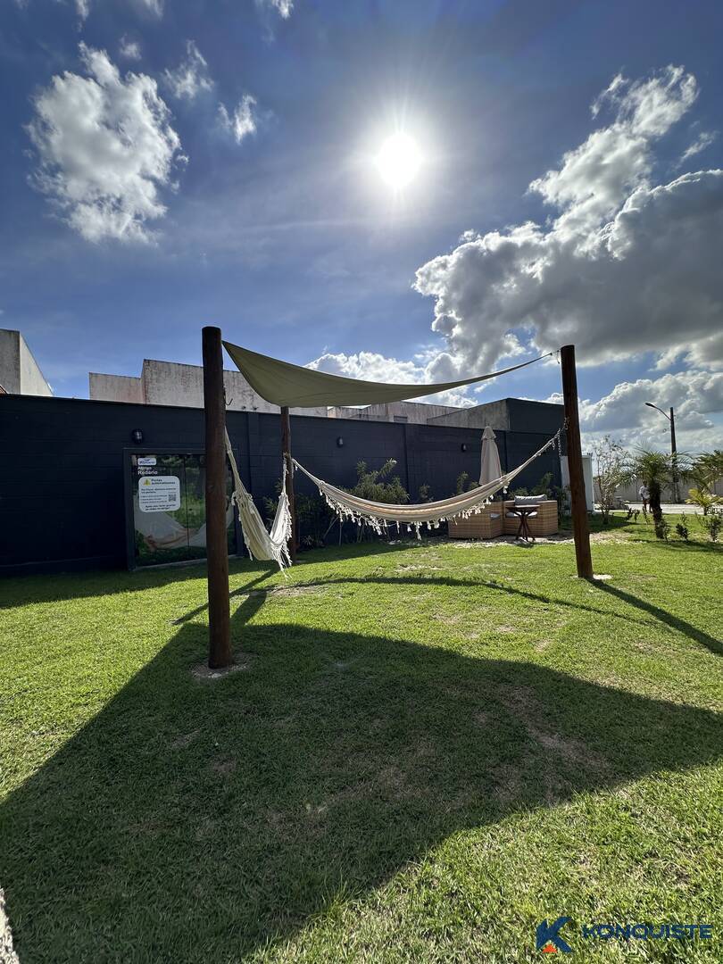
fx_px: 390
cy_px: 482
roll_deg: +2.2
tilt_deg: +2.1
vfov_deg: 102.1
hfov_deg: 85.7
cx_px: 362
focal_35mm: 14
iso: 50
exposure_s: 1/3205
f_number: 2.2
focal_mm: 2.22
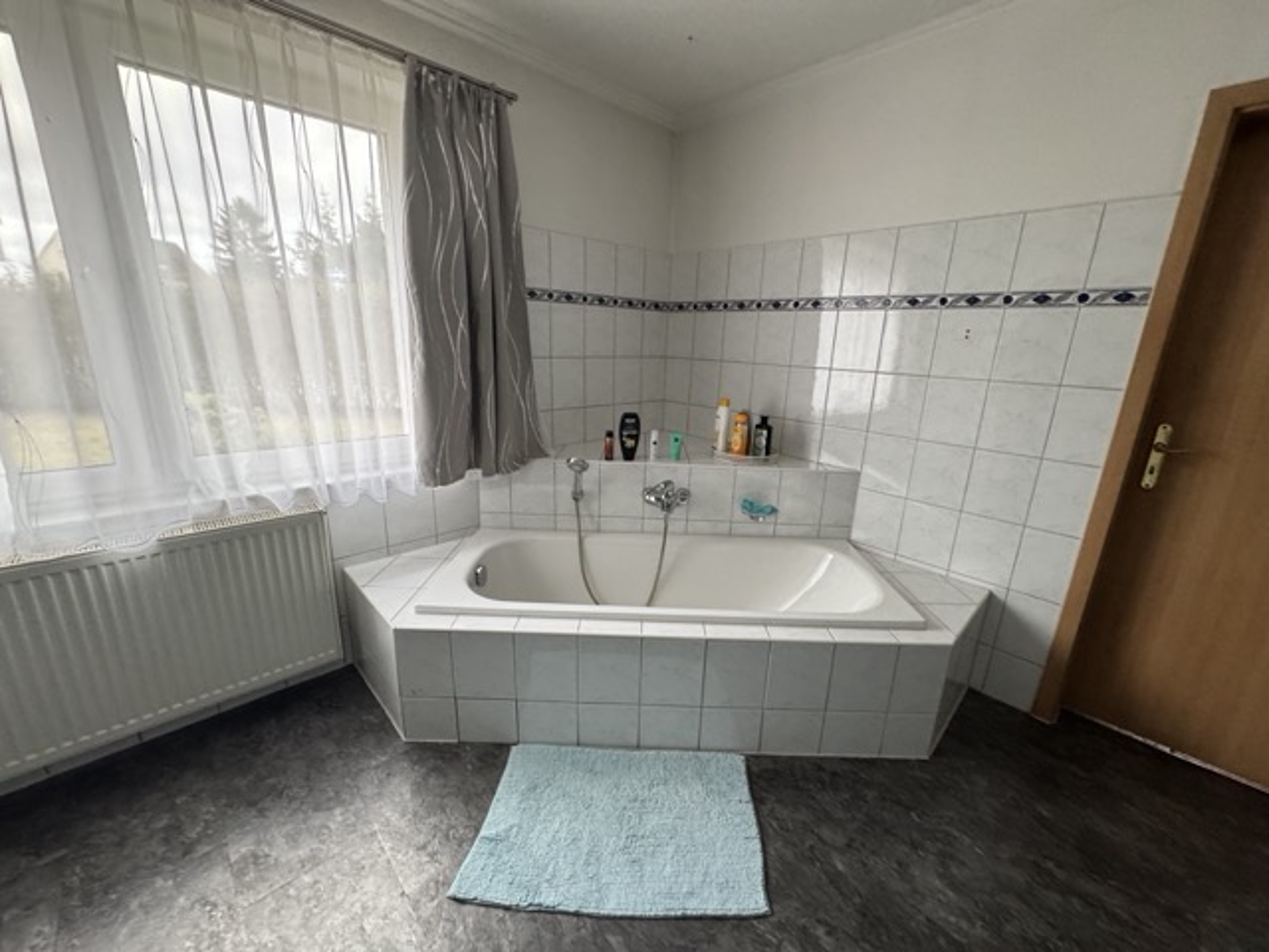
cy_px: 476
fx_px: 513
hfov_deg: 102.1
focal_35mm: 14
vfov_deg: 85.7
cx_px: 634
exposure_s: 1/63
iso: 320
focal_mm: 2.22
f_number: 2.2
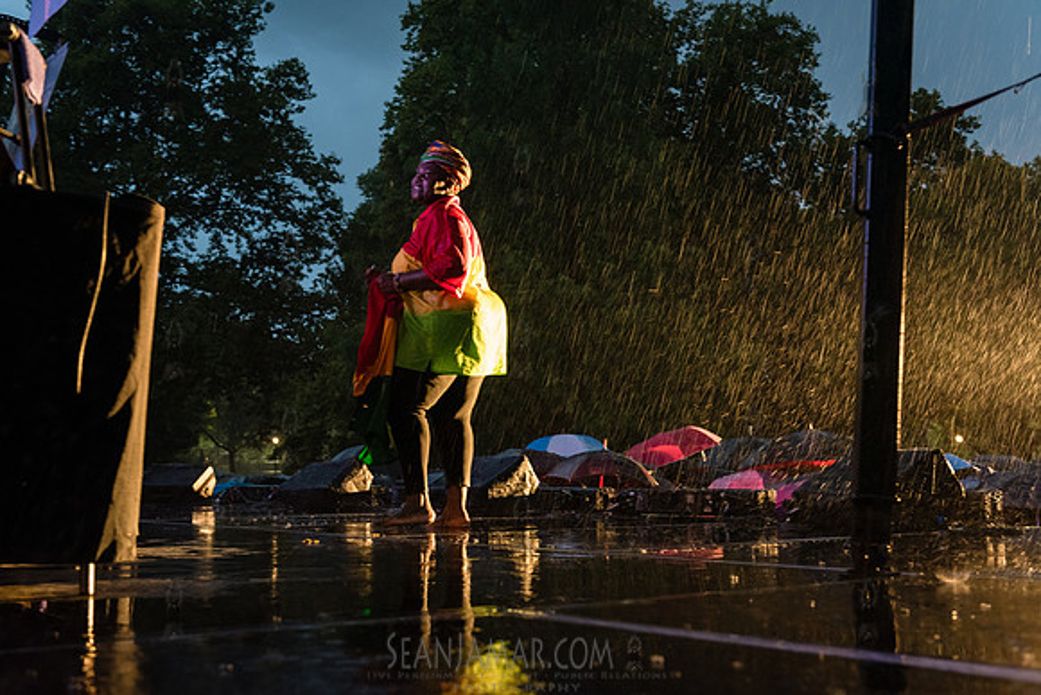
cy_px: 348
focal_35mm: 45
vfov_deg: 29.9
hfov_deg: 43.6
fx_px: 1301
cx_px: 520
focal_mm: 45
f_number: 4
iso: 5000
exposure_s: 1/80
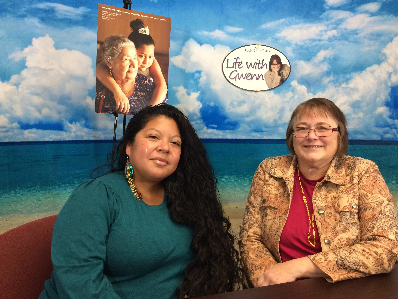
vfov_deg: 46.8
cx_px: 202
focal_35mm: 30
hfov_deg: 60.0
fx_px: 345
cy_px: 151
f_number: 2.2
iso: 160
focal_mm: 4.15
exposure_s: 1/30
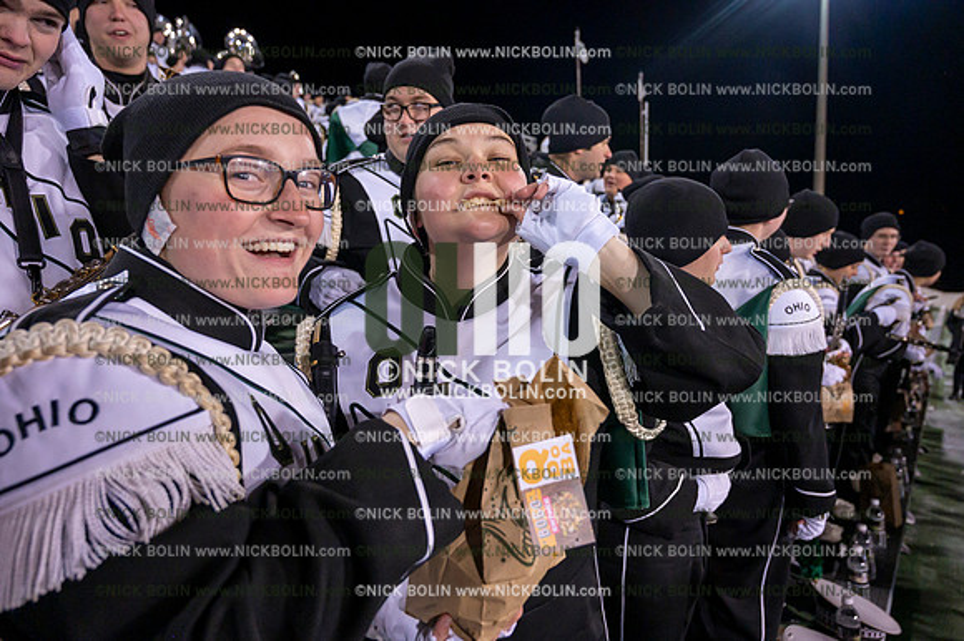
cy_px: 320
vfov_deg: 53.1
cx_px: 482
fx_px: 642
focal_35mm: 24
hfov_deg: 73.8
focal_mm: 24
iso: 5000
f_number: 4.5
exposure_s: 1/640
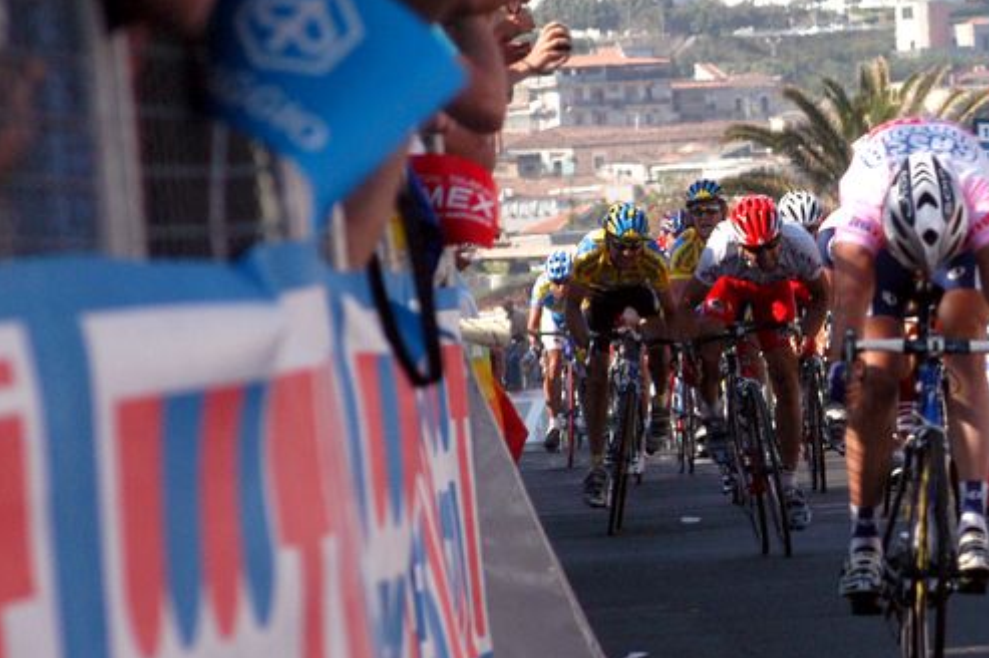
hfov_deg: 4.7
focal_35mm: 438
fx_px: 12024
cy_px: 439
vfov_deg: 3.1
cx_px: 1055
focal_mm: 120
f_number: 6.3
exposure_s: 1/1000
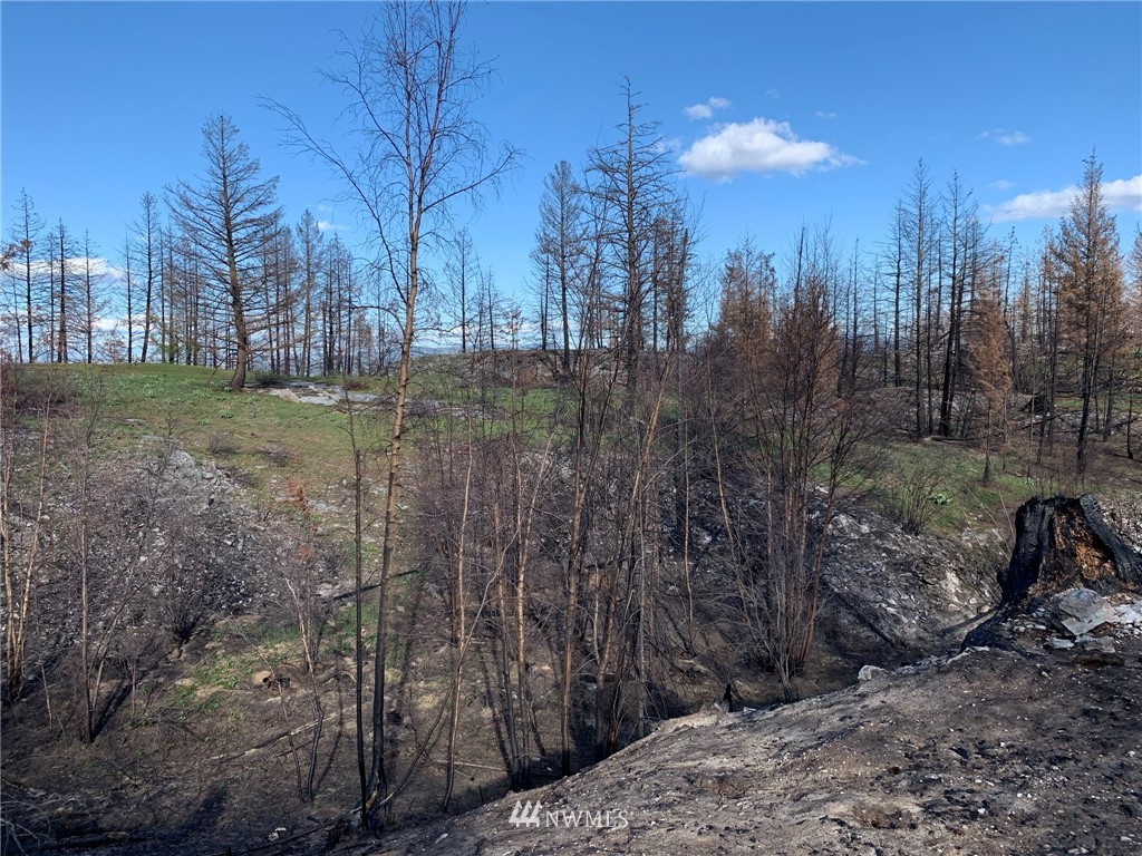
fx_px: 858
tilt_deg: -4.1
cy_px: 428
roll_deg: +1.3
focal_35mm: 26
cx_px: 571
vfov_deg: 53.1
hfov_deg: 67.3
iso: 25
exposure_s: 1/1282
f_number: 1.8
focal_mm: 4.25
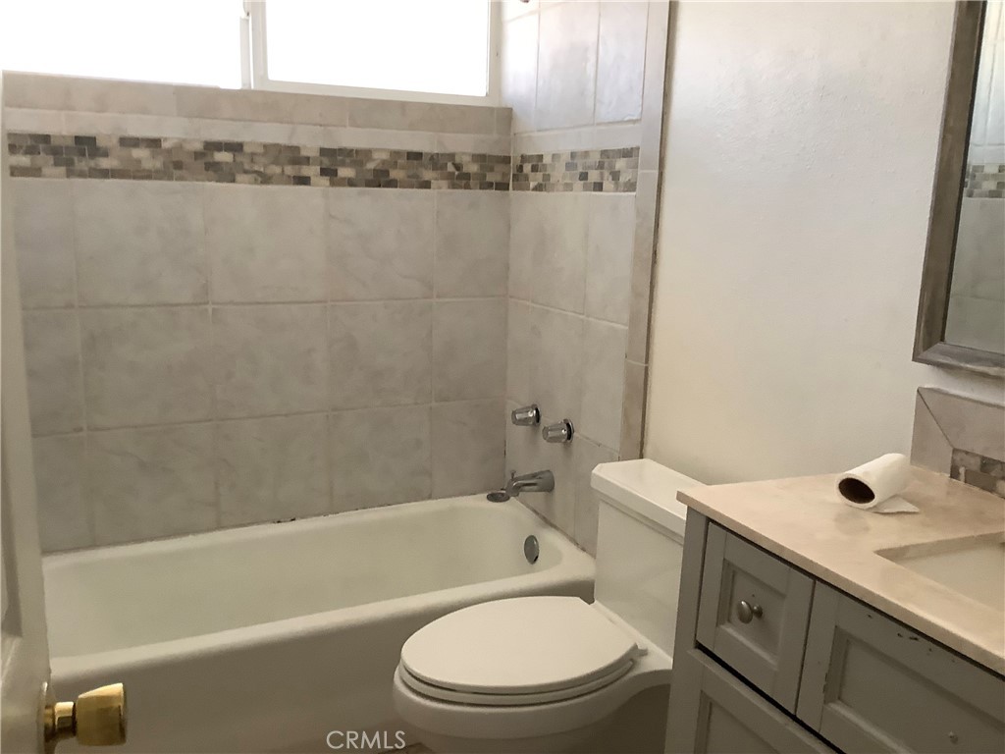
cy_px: 377
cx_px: 502
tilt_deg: -9.3
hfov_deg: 58.4
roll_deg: -1.0
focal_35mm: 31
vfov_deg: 45.4
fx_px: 900
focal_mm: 3.3
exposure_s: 1/60
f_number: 2.4
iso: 200
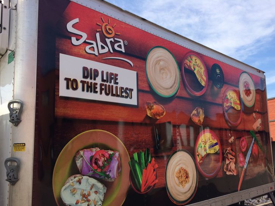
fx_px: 262
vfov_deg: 42.9
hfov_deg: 55.4
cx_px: 139
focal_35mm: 33
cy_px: 112
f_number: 2.2
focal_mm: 4.12
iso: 32
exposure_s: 1/1244
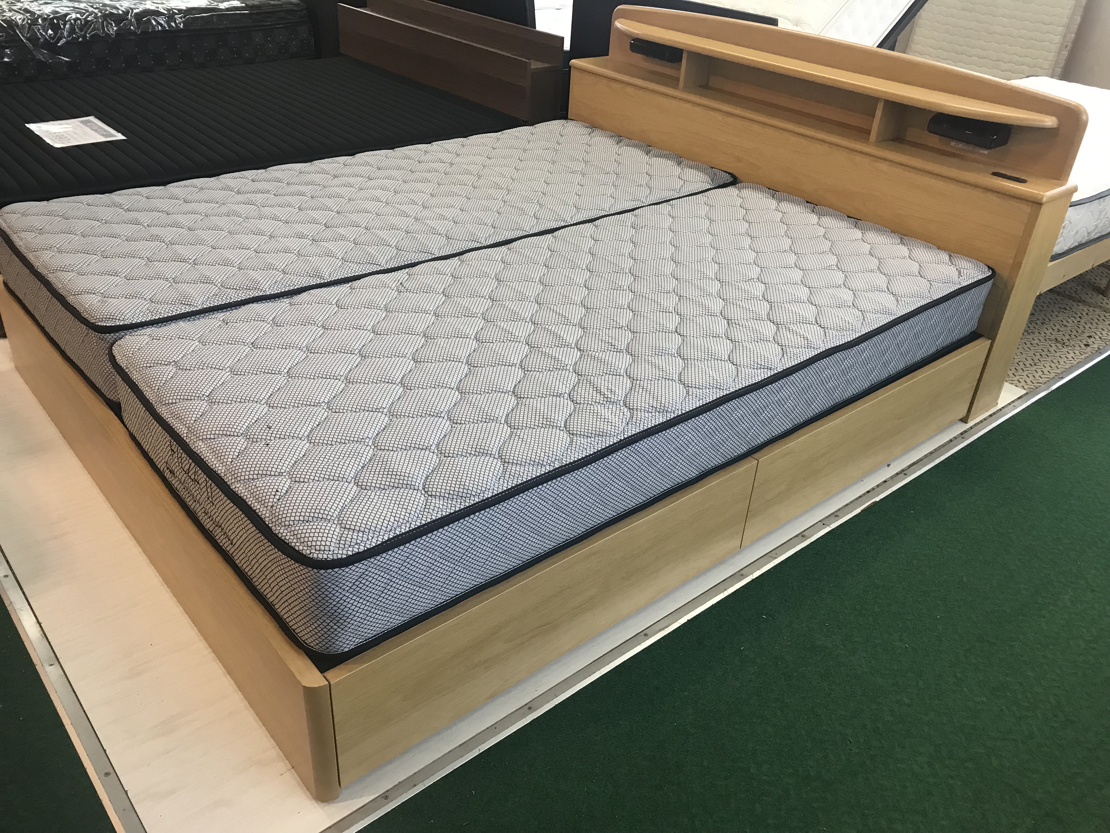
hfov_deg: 63.4
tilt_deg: -31.8
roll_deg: -5.0
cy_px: 416
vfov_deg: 49.7
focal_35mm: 28
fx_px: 898
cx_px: 555
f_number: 1.8
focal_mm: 3.99
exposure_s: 1/25
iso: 32
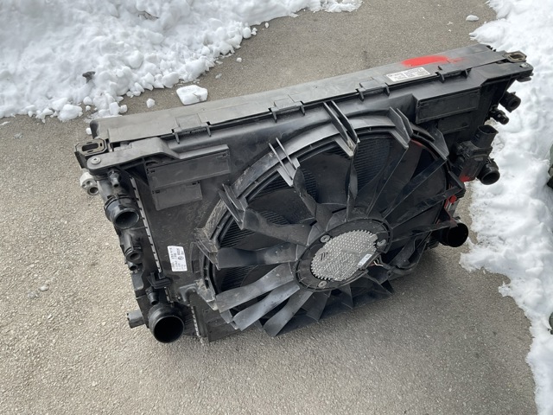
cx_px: 276
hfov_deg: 61.7
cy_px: 208
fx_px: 463
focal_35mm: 29
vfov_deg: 48.2
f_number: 1.8
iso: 16
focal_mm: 3
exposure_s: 1/159
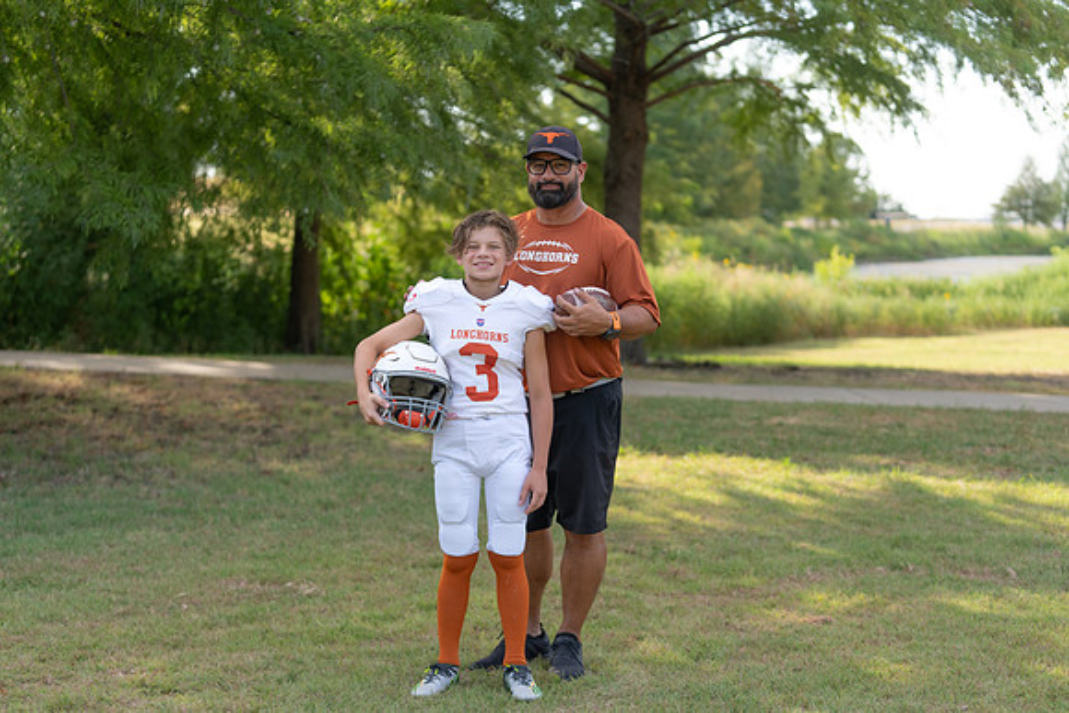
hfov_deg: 28.8
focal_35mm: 70
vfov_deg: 19.5
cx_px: 534
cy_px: 356
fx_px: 2079
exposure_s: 1/400
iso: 100
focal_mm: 70
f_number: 2.8
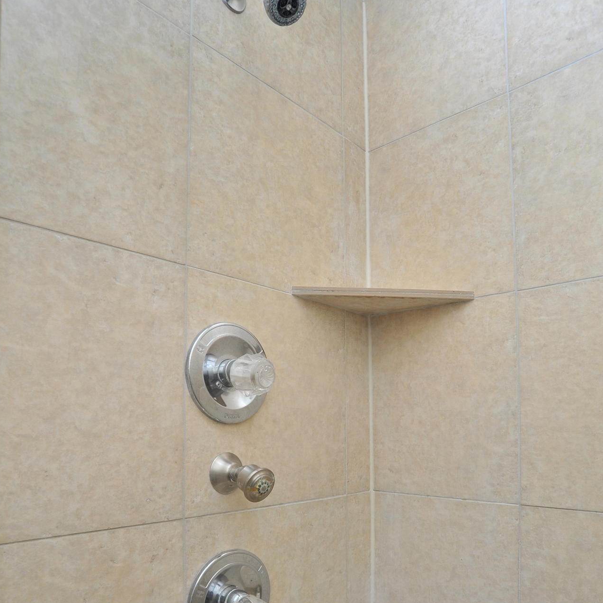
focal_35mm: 24
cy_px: 408
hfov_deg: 65.0
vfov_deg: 63.2
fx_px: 473
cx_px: 308
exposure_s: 1/40
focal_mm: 18
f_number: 10
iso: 640
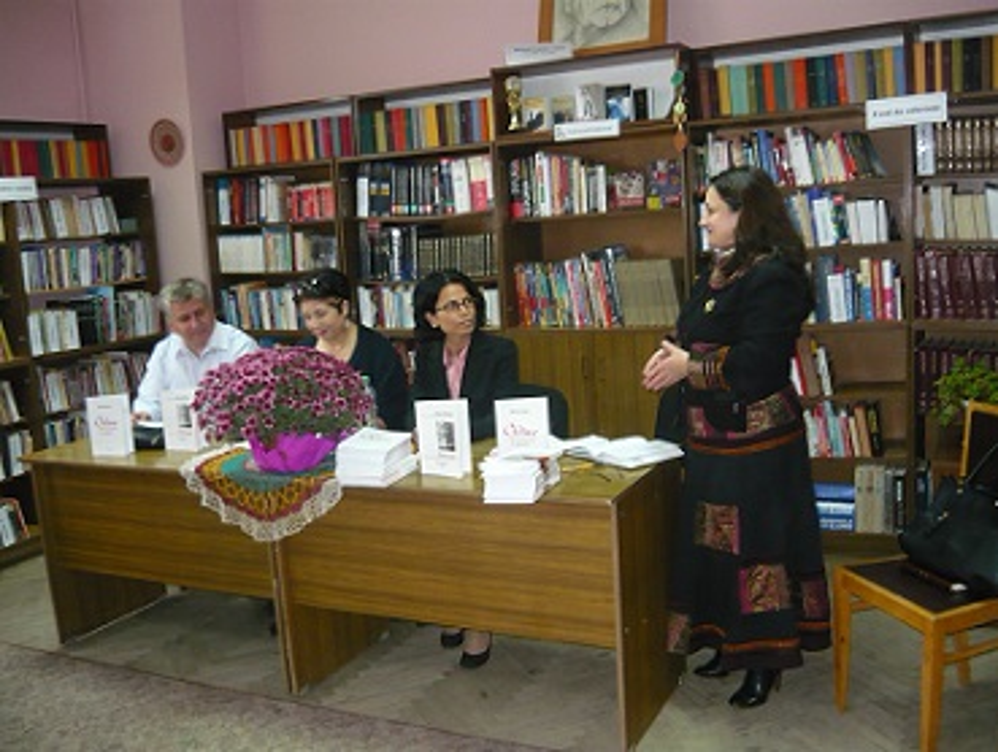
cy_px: 376
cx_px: 499
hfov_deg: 55.3
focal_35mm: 33
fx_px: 953
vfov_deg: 43.1
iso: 320
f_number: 2.8
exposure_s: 1/30
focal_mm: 5.5
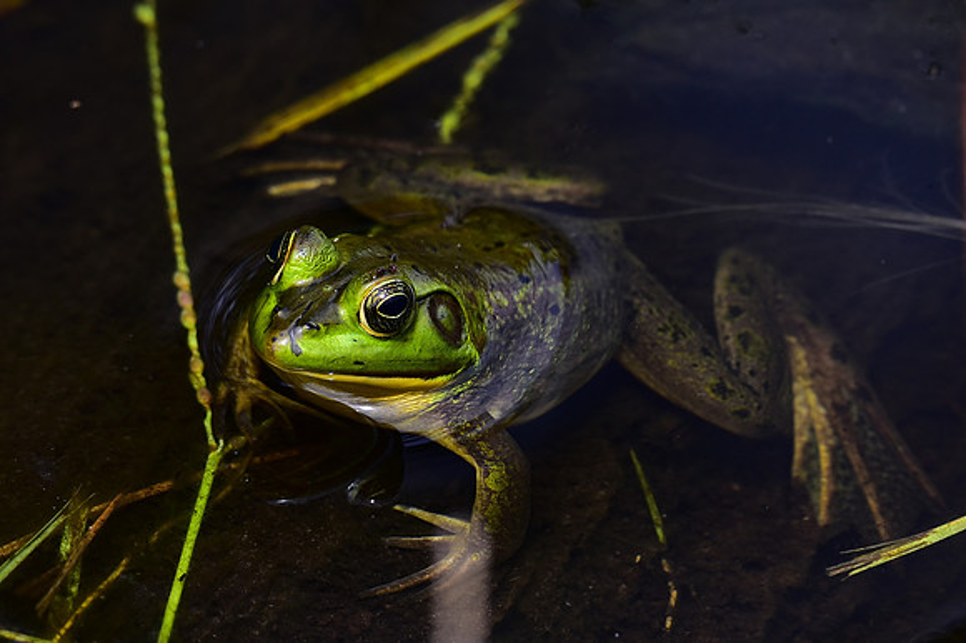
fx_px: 13409
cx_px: 483
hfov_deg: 4.1
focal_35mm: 500
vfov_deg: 2.7
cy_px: 322
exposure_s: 1/250
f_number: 8
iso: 100
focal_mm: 500
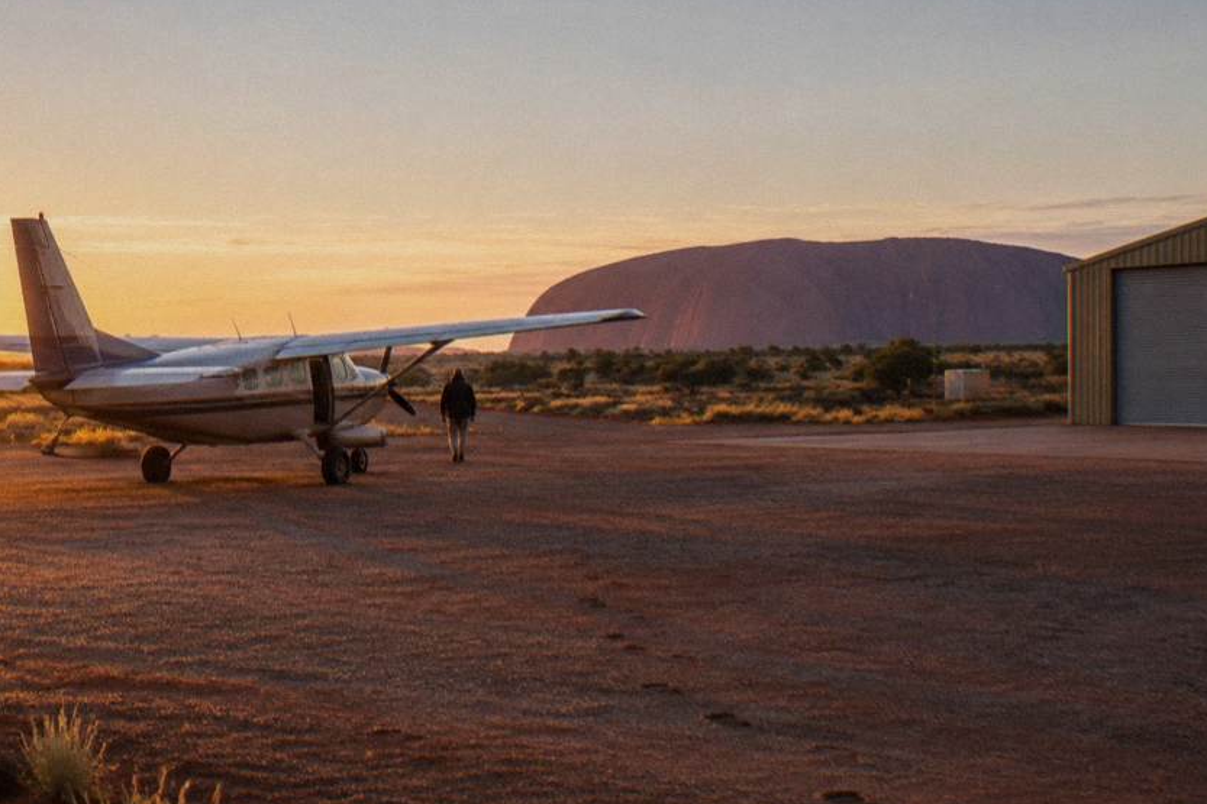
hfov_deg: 46.3
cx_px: 533
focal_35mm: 42
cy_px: 466
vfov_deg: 31.8
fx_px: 1408
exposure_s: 1/1000
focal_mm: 35
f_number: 4.5
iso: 400
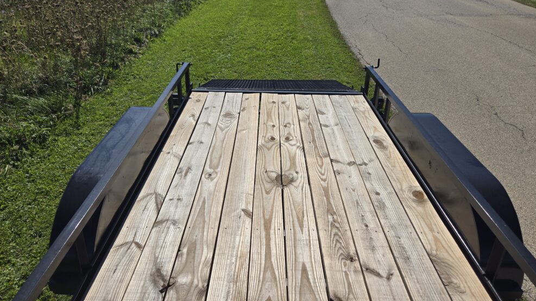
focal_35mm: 26
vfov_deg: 44.0
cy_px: 114
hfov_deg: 71.9
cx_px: 265
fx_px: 369
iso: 25
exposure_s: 1/4458
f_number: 1.8
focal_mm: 5.4
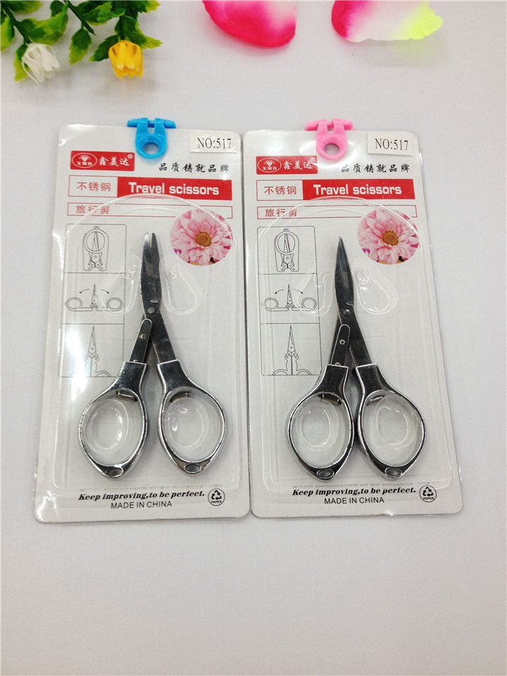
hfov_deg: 40.7
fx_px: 683
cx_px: 254
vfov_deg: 52.6
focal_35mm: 35
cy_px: 338
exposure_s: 1/25
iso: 50
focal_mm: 4.28
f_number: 2.4
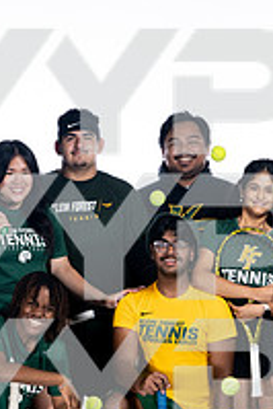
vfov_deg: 13.0
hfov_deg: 8.7
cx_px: 154
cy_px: 238
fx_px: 1794
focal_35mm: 158
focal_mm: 70
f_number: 6.3
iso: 400
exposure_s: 1/250
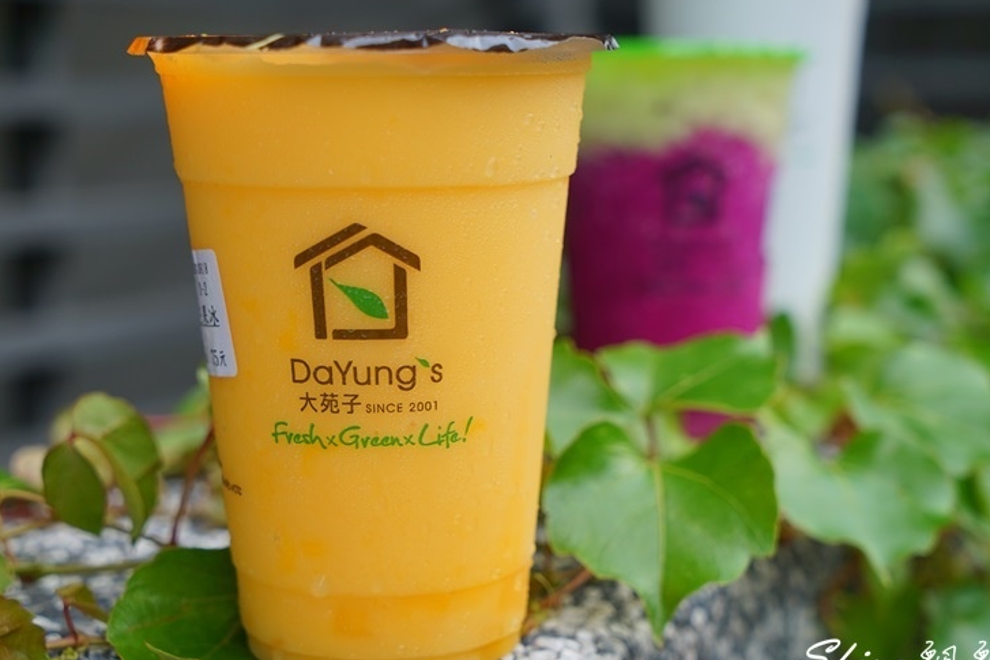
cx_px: 498
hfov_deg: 30.5
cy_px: 344
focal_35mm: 66
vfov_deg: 20.6
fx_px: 1815
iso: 125
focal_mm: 60
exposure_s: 1/60
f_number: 5.6
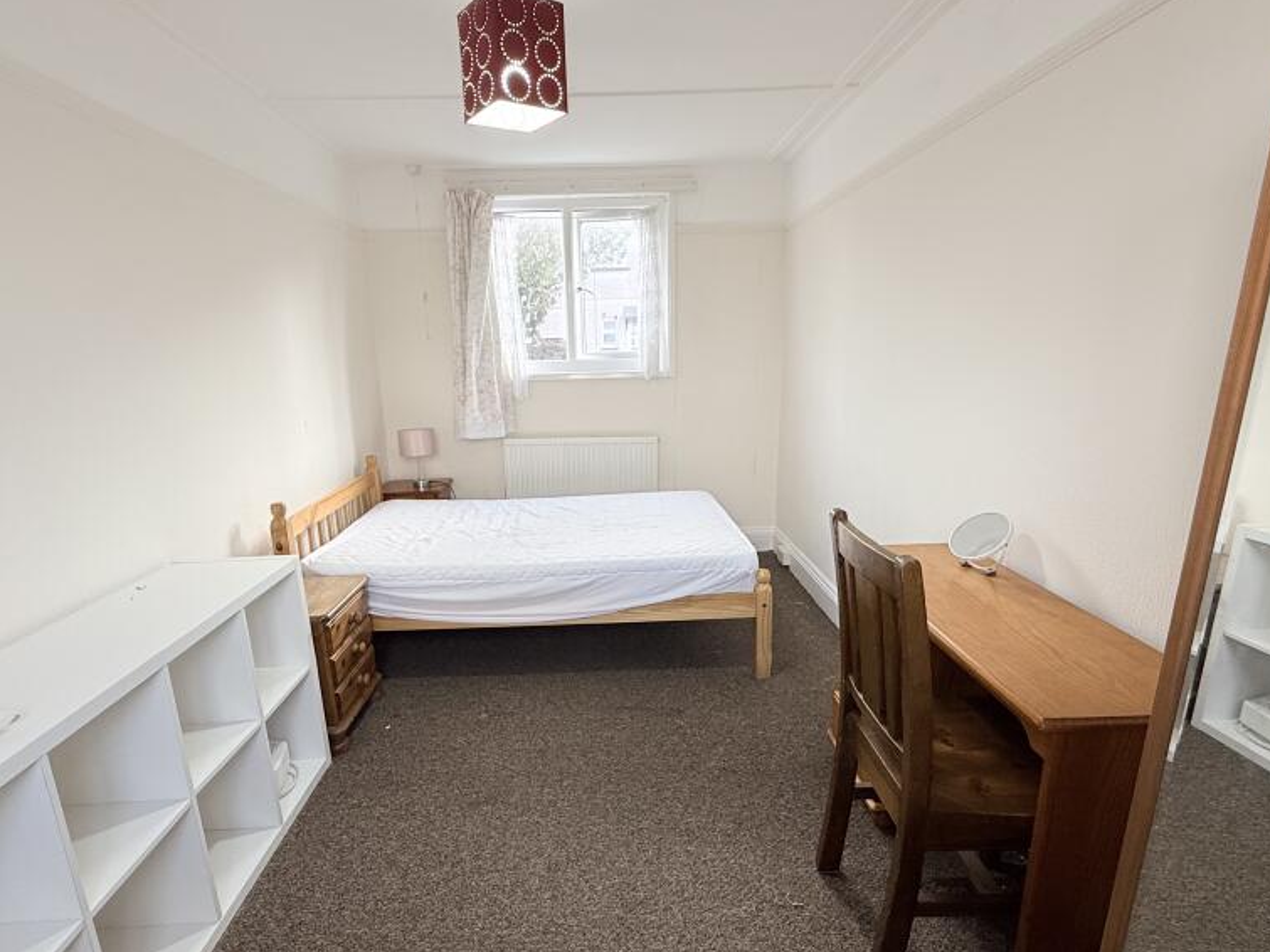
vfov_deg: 68.5
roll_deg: +1.4
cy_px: 528
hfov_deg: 84.7
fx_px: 697
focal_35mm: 19
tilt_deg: -14.2
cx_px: 617
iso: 50
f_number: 2.2
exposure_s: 1/99
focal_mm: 2.22
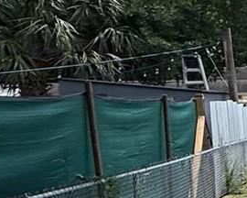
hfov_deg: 12.2
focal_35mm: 81
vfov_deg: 18.9
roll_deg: +2.3
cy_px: 125
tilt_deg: -3.1
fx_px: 592
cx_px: 709
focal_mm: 2.22
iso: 64
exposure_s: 1/1399
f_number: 2.2
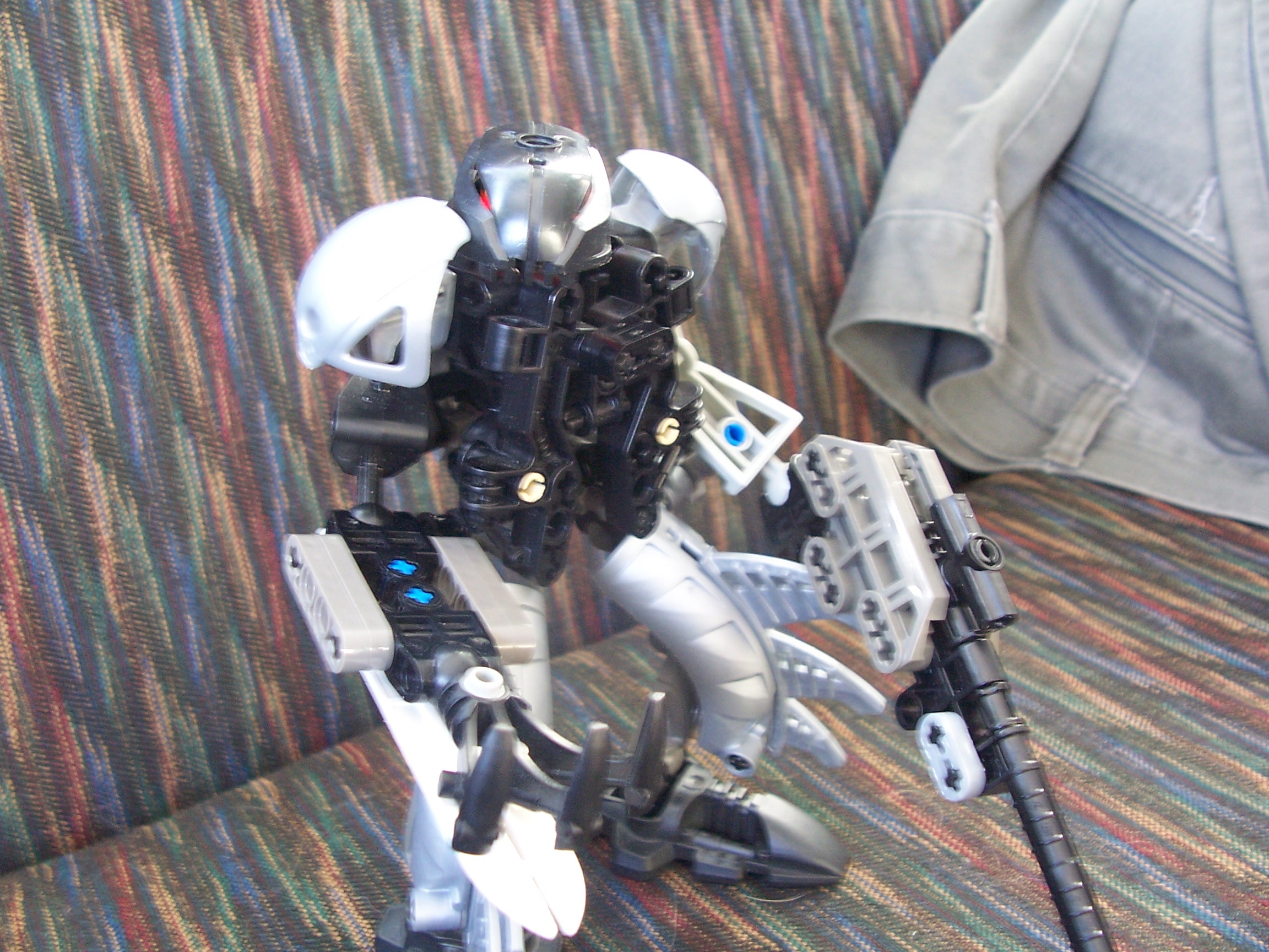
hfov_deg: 52.6
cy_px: 476
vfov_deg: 40.7
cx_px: 634
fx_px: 1283
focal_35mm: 35
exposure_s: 1/10
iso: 140
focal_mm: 6
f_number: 2.8
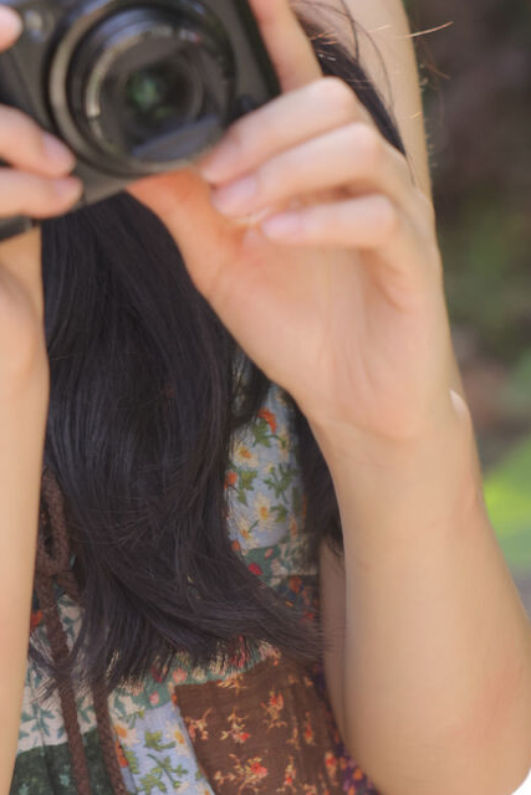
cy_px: 136
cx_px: -12
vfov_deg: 10.6
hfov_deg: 7.1
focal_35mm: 194
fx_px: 4290
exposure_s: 1/640
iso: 800
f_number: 2.8
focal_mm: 70
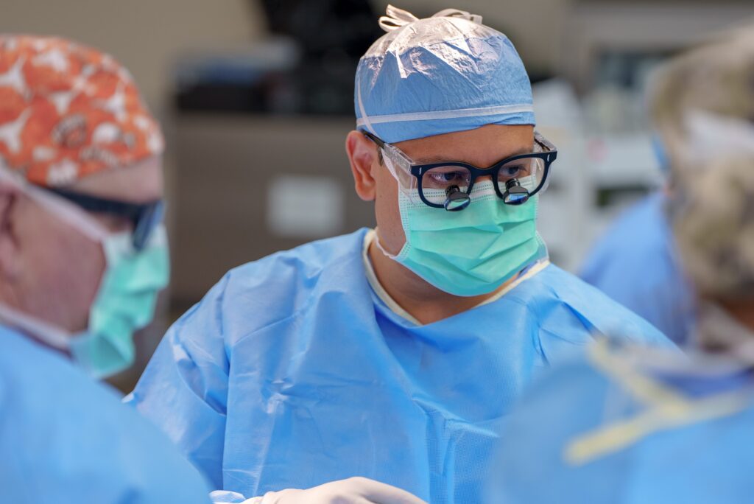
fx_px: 2787
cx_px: 377
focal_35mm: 133
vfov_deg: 10.3
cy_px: 252
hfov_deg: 15.4
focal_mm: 133
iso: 400
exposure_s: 1/320
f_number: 2.8
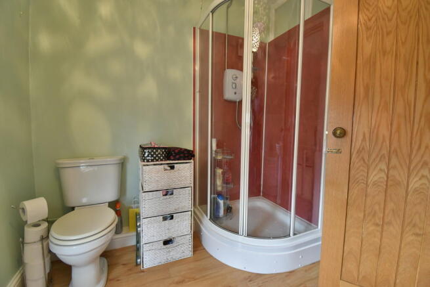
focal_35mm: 15
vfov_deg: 77.4
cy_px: 144
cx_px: 215
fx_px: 179
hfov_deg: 100.4
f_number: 8
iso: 400
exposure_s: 1/2.5
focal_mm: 10
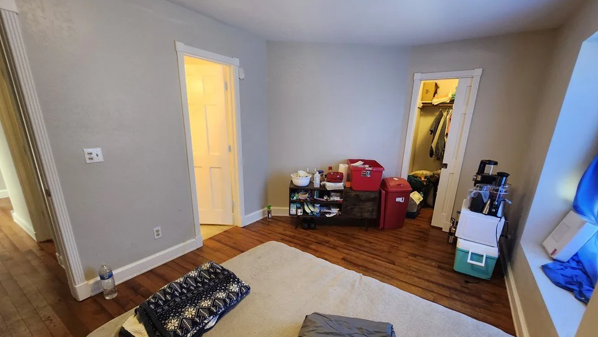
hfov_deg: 103.0
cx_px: 302
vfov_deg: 70.2
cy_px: 193
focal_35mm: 15
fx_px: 238
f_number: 2.2
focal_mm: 1.74
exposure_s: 1/30
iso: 320
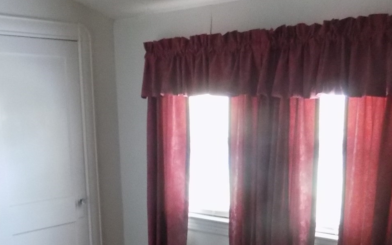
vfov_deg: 23.5
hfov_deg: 38.8
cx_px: 178
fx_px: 556
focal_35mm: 52
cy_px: 262
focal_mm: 4
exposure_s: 1/4
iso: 400
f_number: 3.1
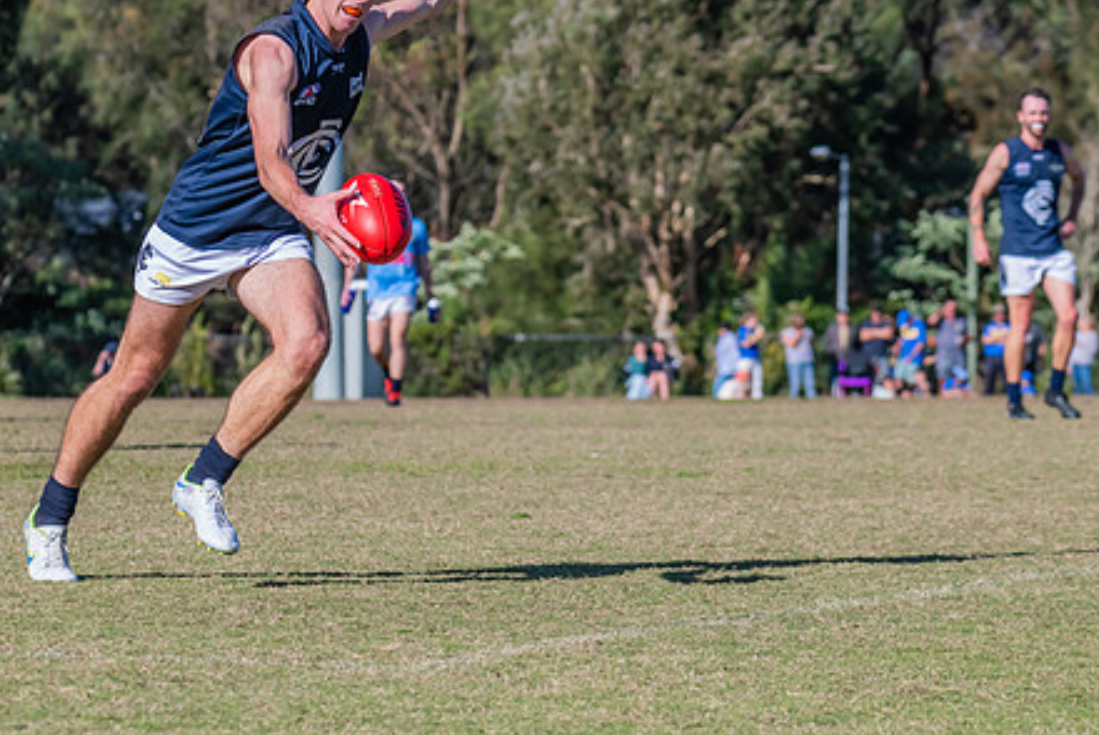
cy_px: 312
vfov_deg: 5.8
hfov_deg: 8.7
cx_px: 458
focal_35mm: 237
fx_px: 7240
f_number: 8
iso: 800
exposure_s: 1/2000
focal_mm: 170
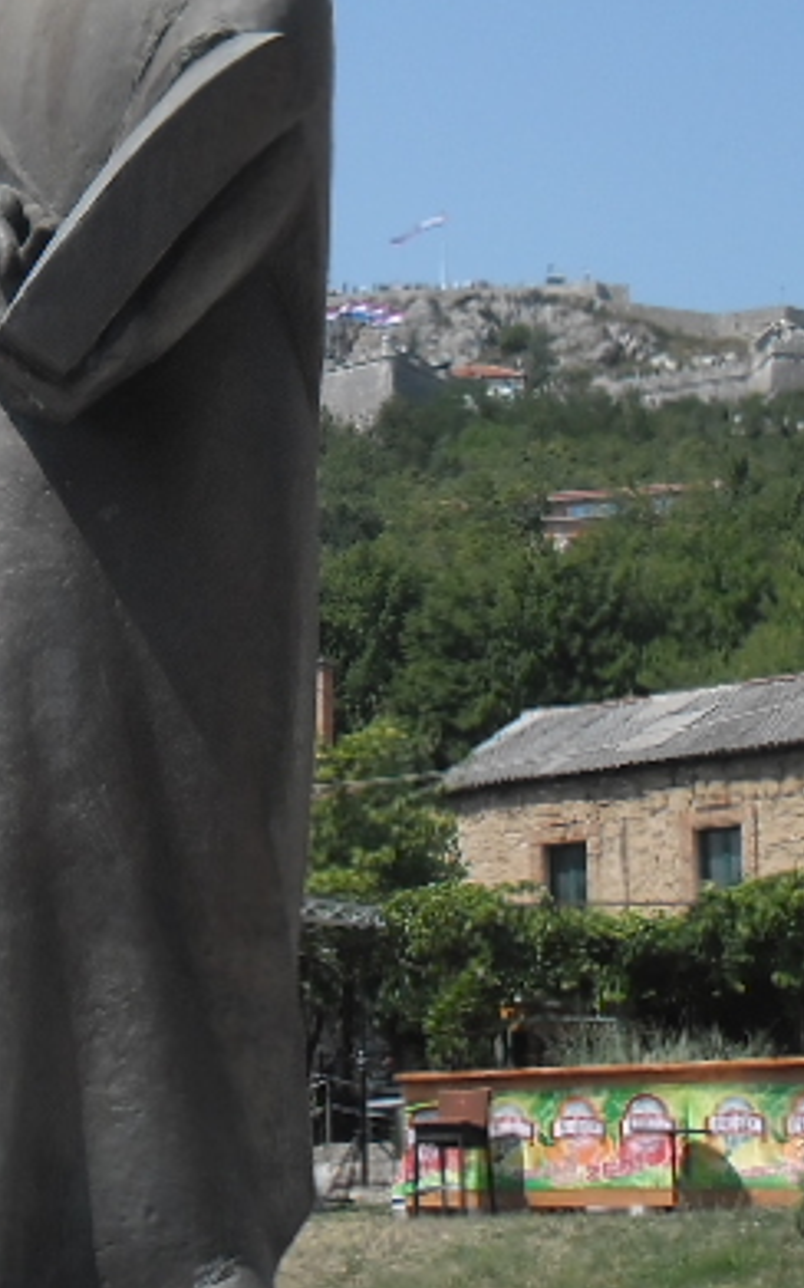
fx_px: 2632
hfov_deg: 17.1
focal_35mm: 75
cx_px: 59
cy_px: 511
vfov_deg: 27.4
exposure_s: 1/824
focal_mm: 4.9
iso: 80
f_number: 3.5
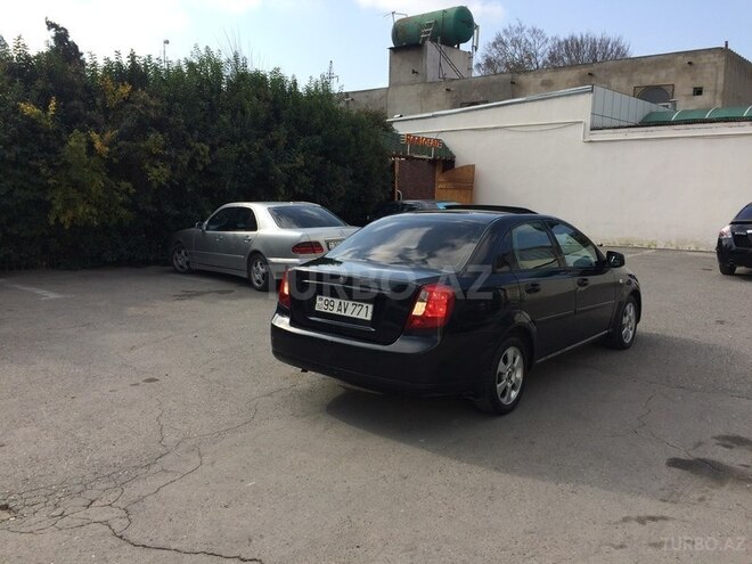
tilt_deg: -9.2
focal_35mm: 29
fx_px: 630
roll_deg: -1.1
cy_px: 282
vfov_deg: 48.2
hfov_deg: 61.7
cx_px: 376
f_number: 2.2
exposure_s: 1/1709
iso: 32
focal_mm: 4.15
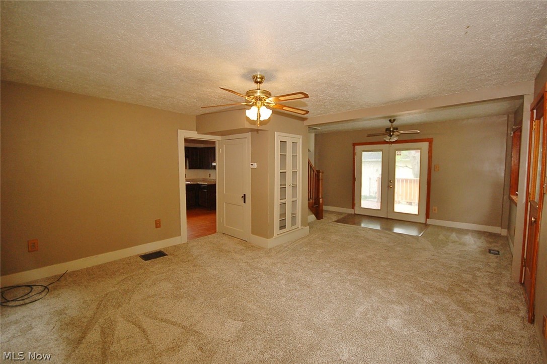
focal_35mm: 15
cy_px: 182
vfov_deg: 77.2
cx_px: 274
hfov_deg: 100.5
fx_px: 228
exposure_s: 1/60
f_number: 5
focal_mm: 10
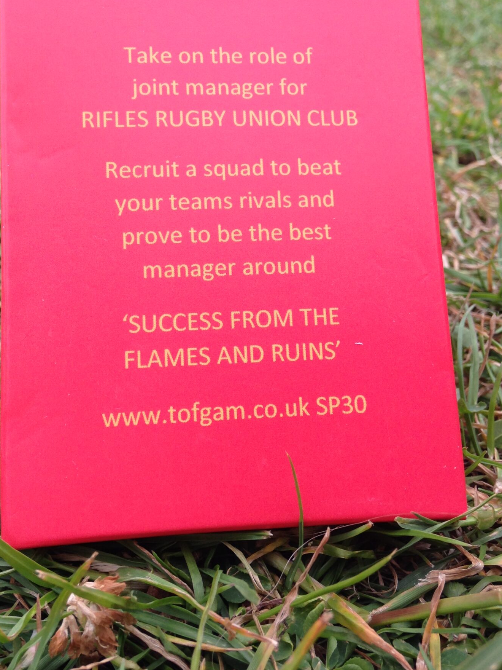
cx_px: 236
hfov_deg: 30.3
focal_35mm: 48
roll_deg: -2.8
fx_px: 928
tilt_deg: -21.6
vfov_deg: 39.3
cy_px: 233
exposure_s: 1/174
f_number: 2.4
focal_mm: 4.12
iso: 50
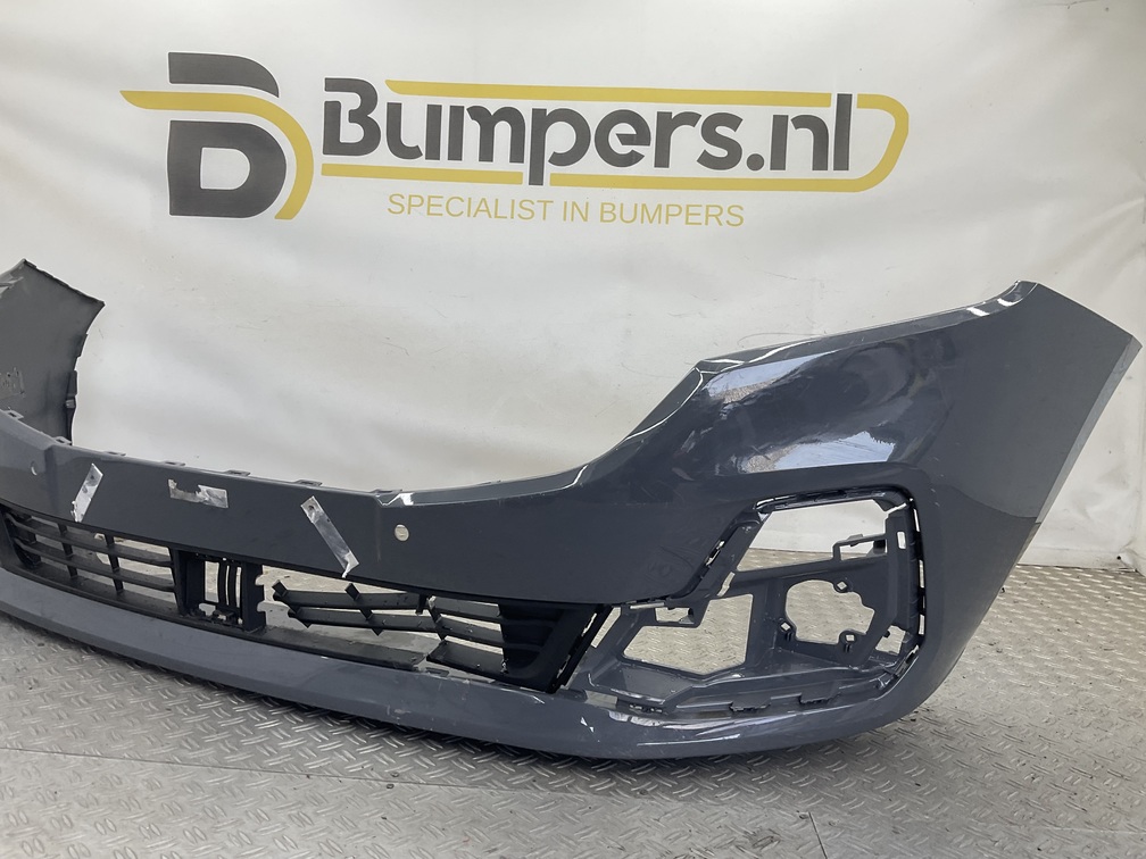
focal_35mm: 29
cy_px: 430
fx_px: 960
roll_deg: -4.4
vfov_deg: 48.2
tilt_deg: -7.1
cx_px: 573
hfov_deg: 61.7
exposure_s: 1/120
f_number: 1.8
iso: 20
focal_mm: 3
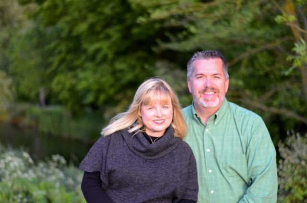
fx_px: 638
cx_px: 154
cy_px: 102
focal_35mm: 75
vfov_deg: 18.1
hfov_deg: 27.1
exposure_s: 1/500
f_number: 1.8
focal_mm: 50
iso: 200
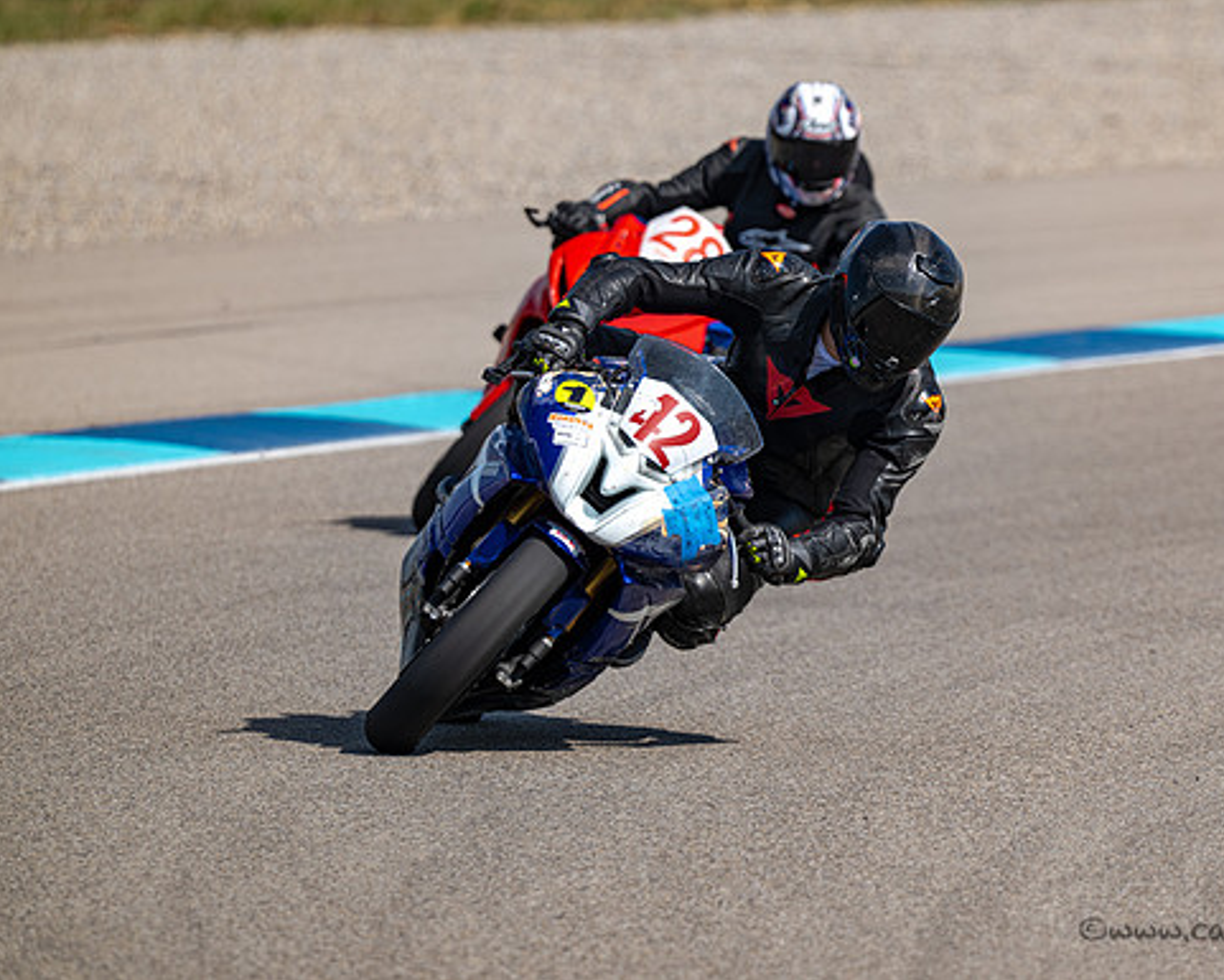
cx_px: 843
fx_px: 18914
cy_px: 415
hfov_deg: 3.7
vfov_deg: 3.0
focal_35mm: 522
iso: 125
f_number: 6
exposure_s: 1/1250
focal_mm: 400
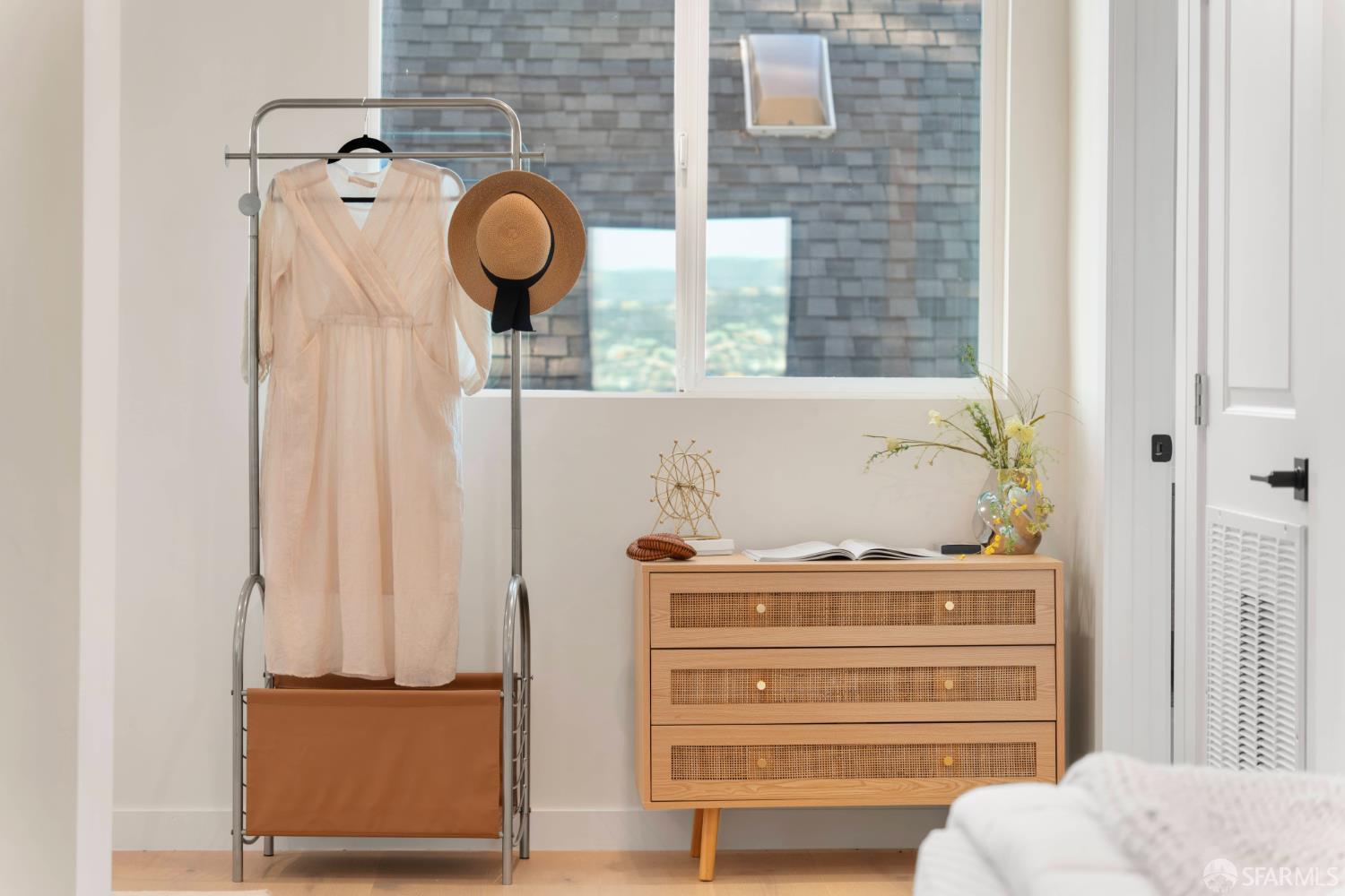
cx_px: 672
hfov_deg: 27.7
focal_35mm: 73
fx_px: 2727
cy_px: 448
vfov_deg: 18.7
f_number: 4
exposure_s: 1/5
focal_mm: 73
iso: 200
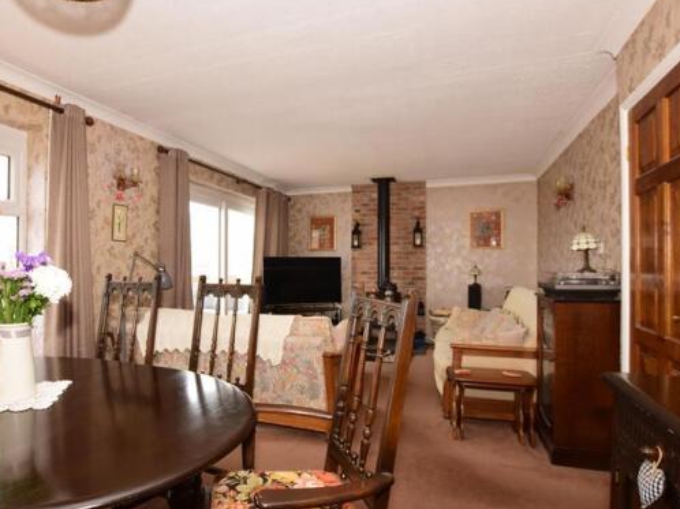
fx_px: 373
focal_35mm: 19
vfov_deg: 68.6
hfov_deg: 84.4
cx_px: 306
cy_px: 264
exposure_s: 1/5
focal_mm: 10
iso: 400
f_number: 5.6
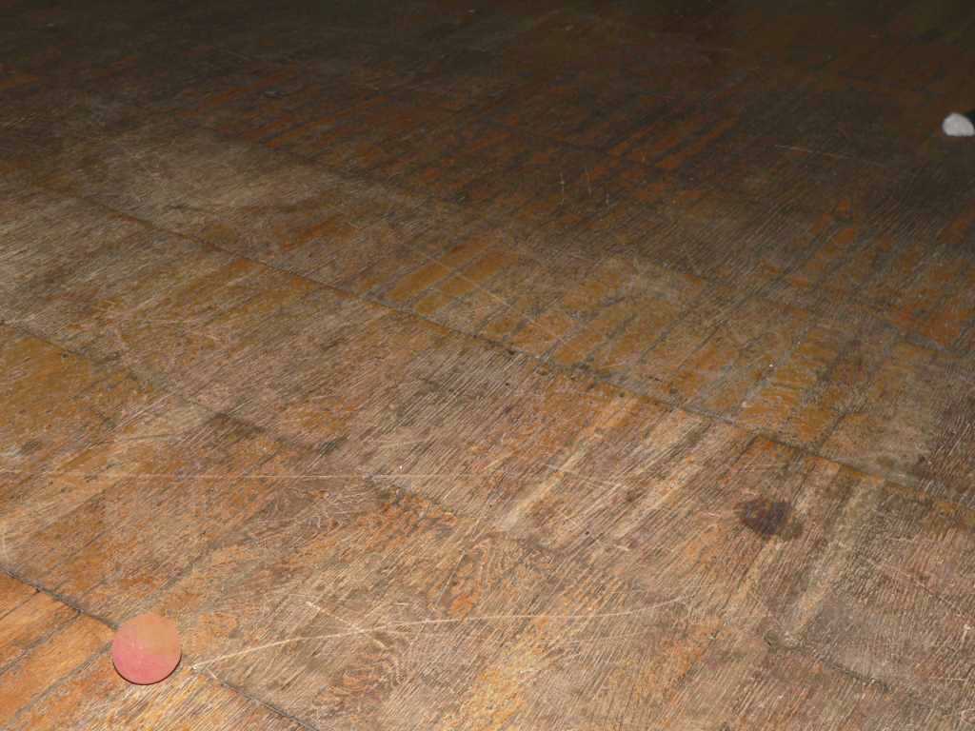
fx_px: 1408
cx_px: 488
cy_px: 366
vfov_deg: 29.1
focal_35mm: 50
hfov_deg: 38.2
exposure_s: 1/200
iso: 100
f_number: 2.8
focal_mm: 8.3
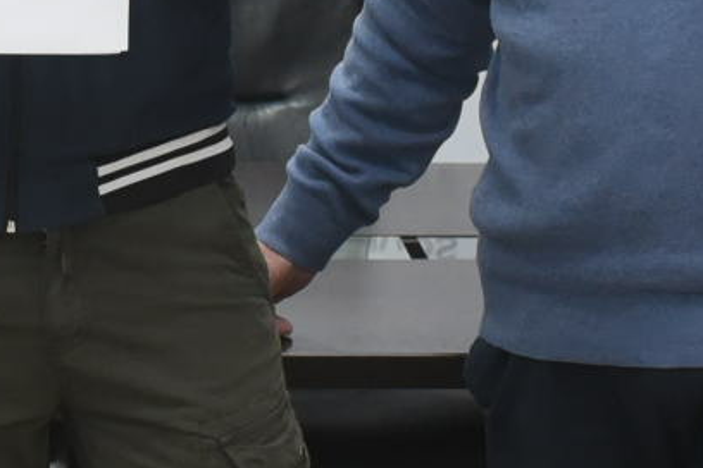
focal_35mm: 258
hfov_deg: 7.8
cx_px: -381
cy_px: -15
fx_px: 5038
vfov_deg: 5.3
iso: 1600
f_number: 5
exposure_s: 1/250
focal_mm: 35
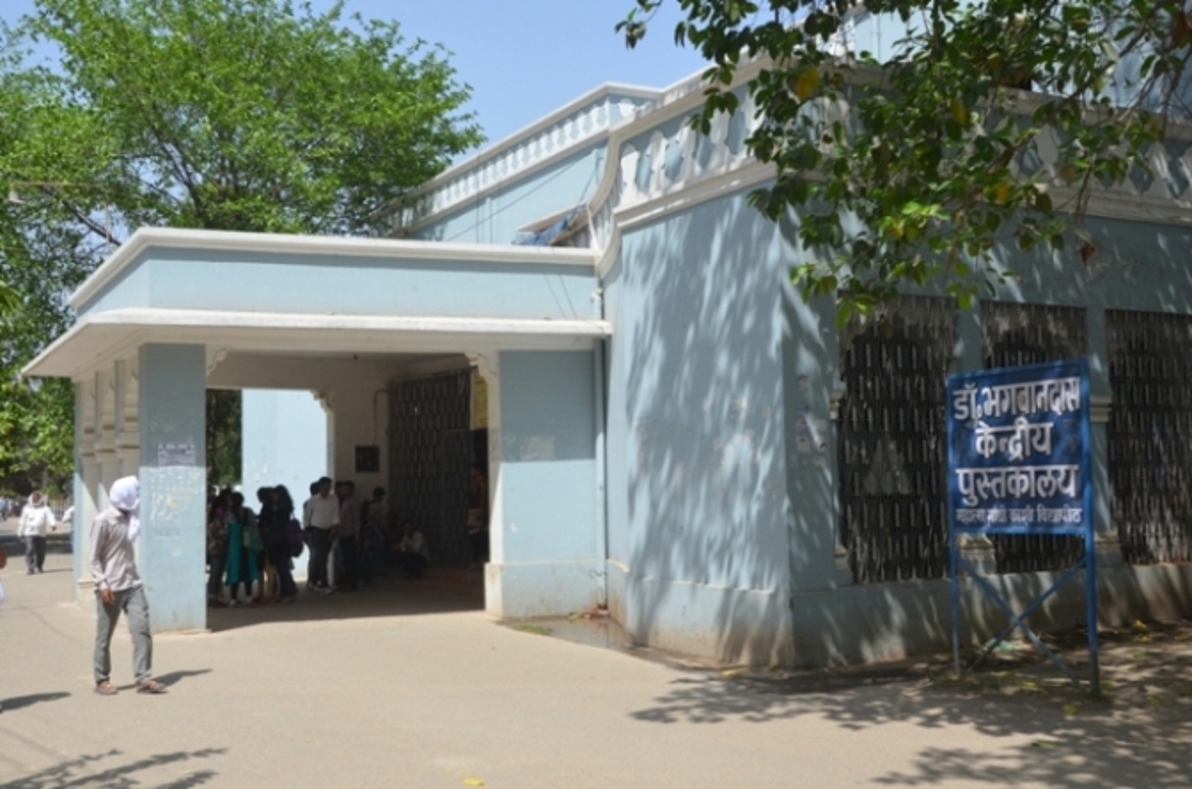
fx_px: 1239
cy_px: 394
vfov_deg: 35.3
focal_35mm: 38
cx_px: 596
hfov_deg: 51.4
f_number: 10
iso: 250
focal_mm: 25
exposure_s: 1/400
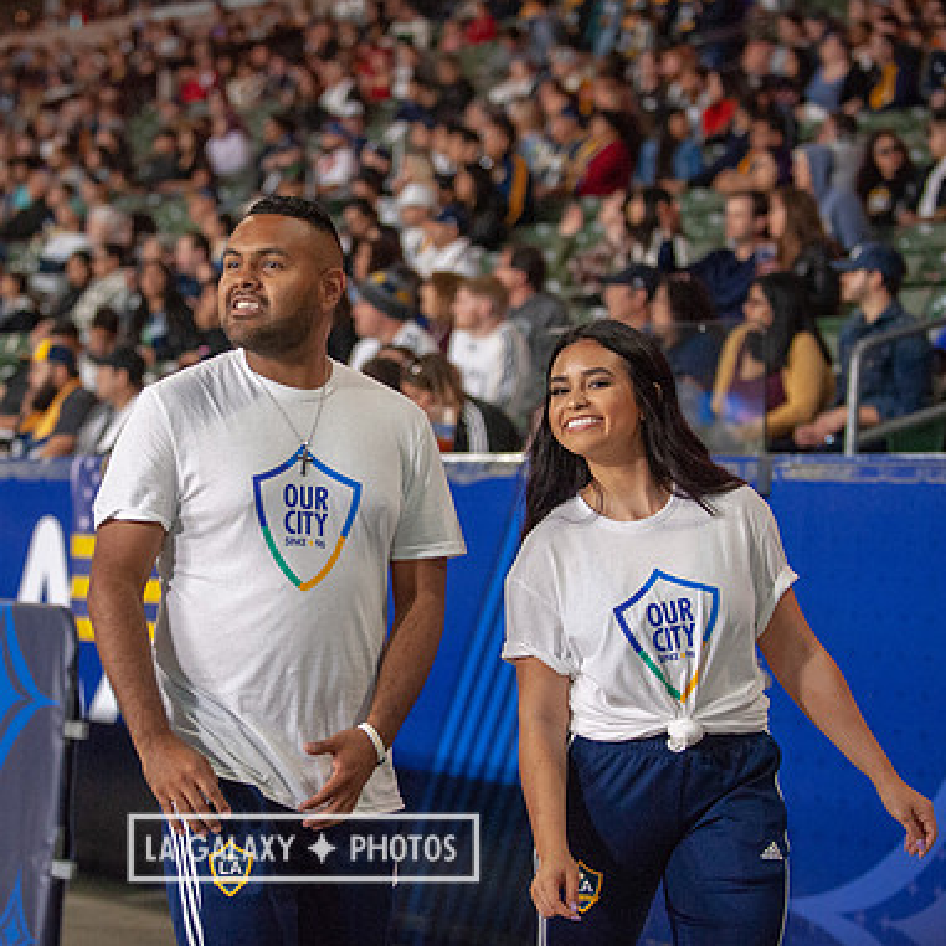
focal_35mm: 106
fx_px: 3277
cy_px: 474
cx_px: 303
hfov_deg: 16.4
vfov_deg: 16.4
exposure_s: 1/1250
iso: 3200
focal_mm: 82
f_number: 2.8
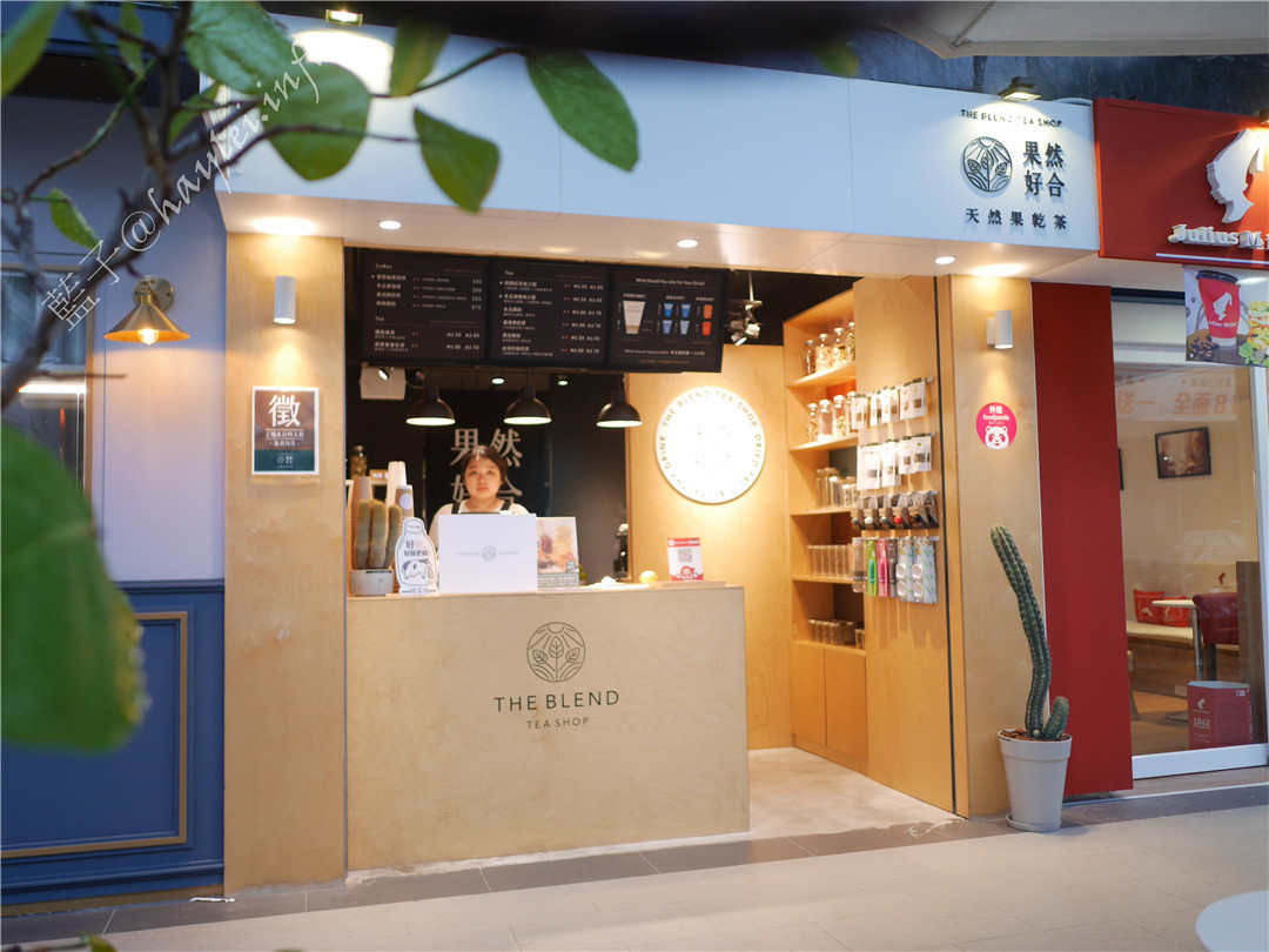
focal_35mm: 30
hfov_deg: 60.0
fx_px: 1100
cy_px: 476
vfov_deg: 46.8
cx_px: 634
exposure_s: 1/80
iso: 200
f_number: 1.7
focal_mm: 15
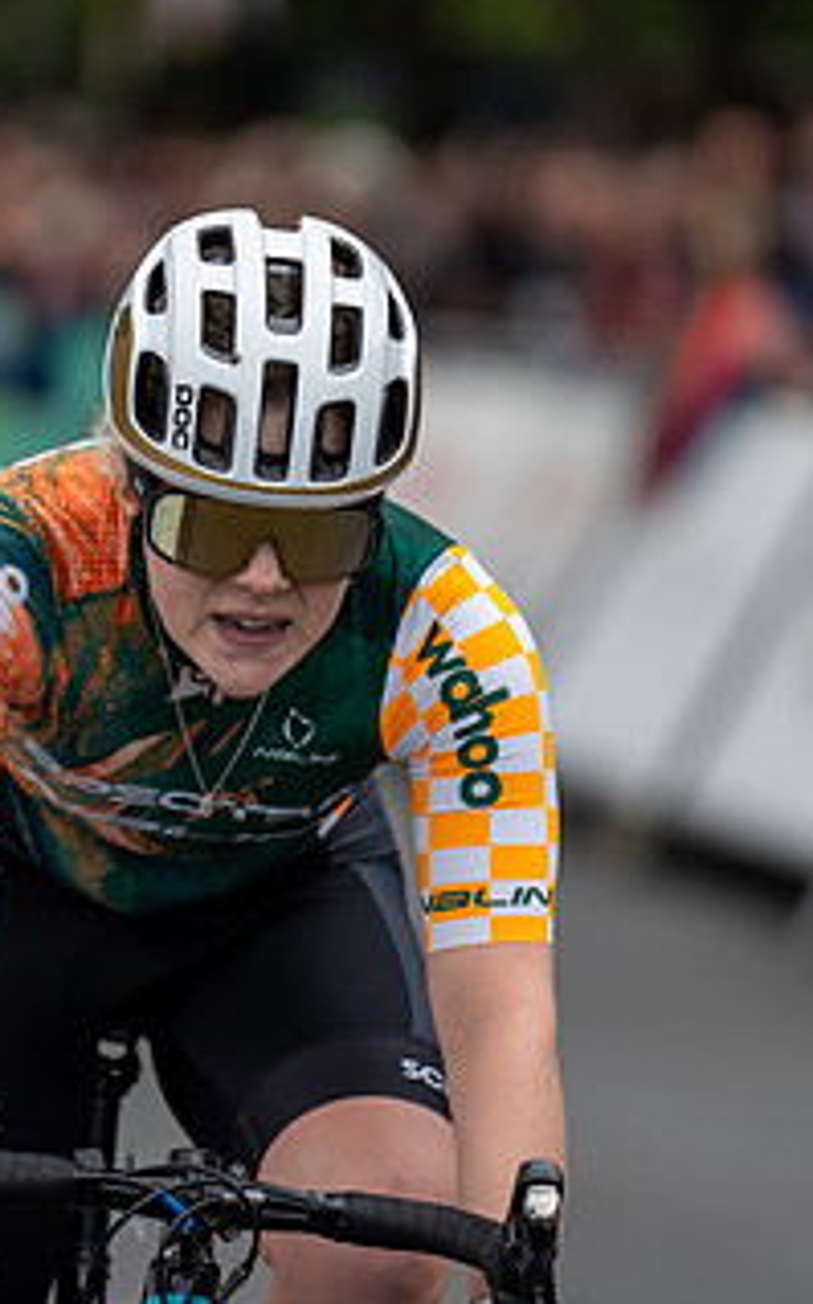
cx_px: 245
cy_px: 566
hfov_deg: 3.5
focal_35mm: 371
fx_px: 13170
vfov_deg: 5.7
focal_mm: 200
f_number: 2.8
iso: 1000
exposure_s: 1/800
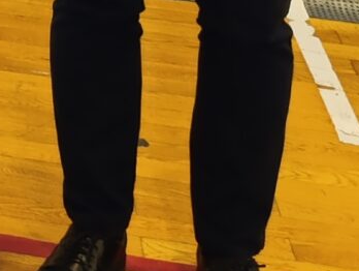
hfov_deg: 10.2
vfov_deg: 7.4
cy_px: -642
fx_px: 1755
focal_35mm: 169
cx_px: -487
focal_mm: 6.14
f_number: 1.6
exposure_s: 1/100
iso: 400
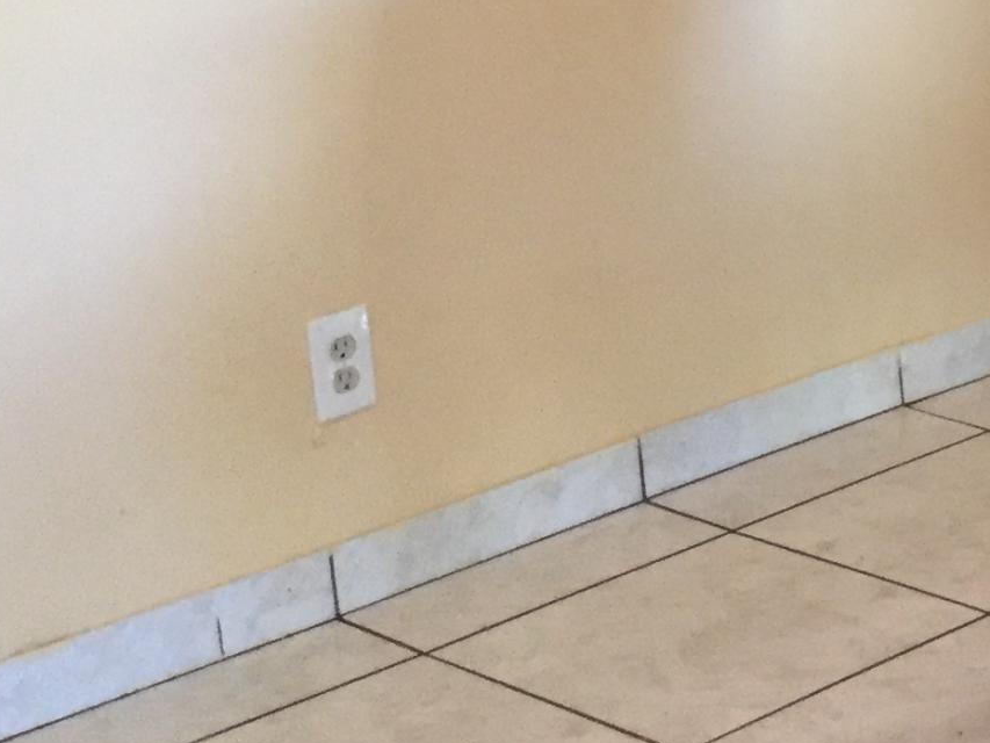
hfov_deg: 17.1
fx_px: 3118
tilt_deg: -11.6
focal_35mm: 109
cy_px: -72
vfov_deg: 13.3
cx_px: 1227
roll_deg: +0.6
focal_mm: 3.3
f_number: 2.4
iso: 160
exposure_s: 1/30
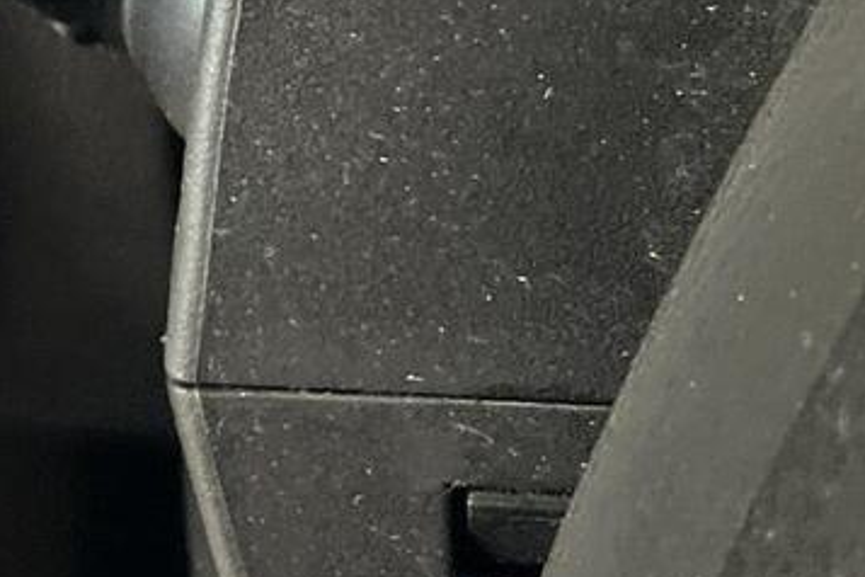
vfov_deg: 12.3
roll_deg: +11.0
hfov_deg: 17.1
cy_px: -136
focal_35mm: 109
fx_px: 2619
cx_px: -395
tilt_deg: -35.7
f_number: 1.6
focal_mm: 4.2
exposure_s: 1/25
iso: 800
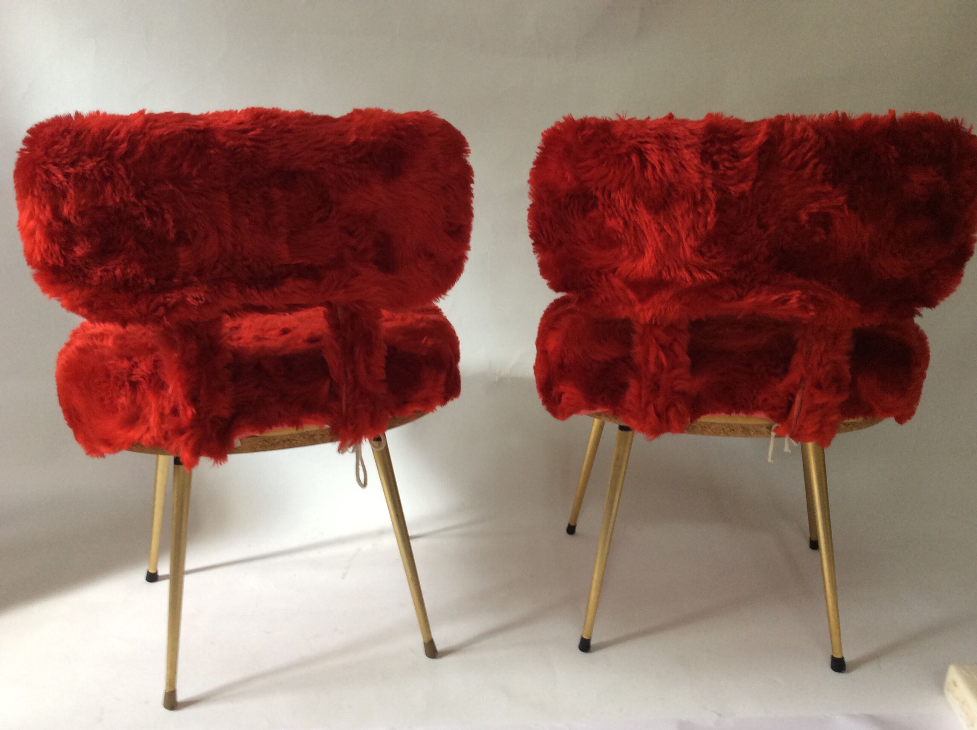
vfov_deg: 44.1
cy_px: 365
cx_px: 488
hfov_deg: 56.9
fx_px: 902
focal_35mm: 32
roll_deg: +2.7
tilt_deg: -19.4
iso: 64
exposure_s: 1/25
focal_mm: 3.3
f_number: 2.4
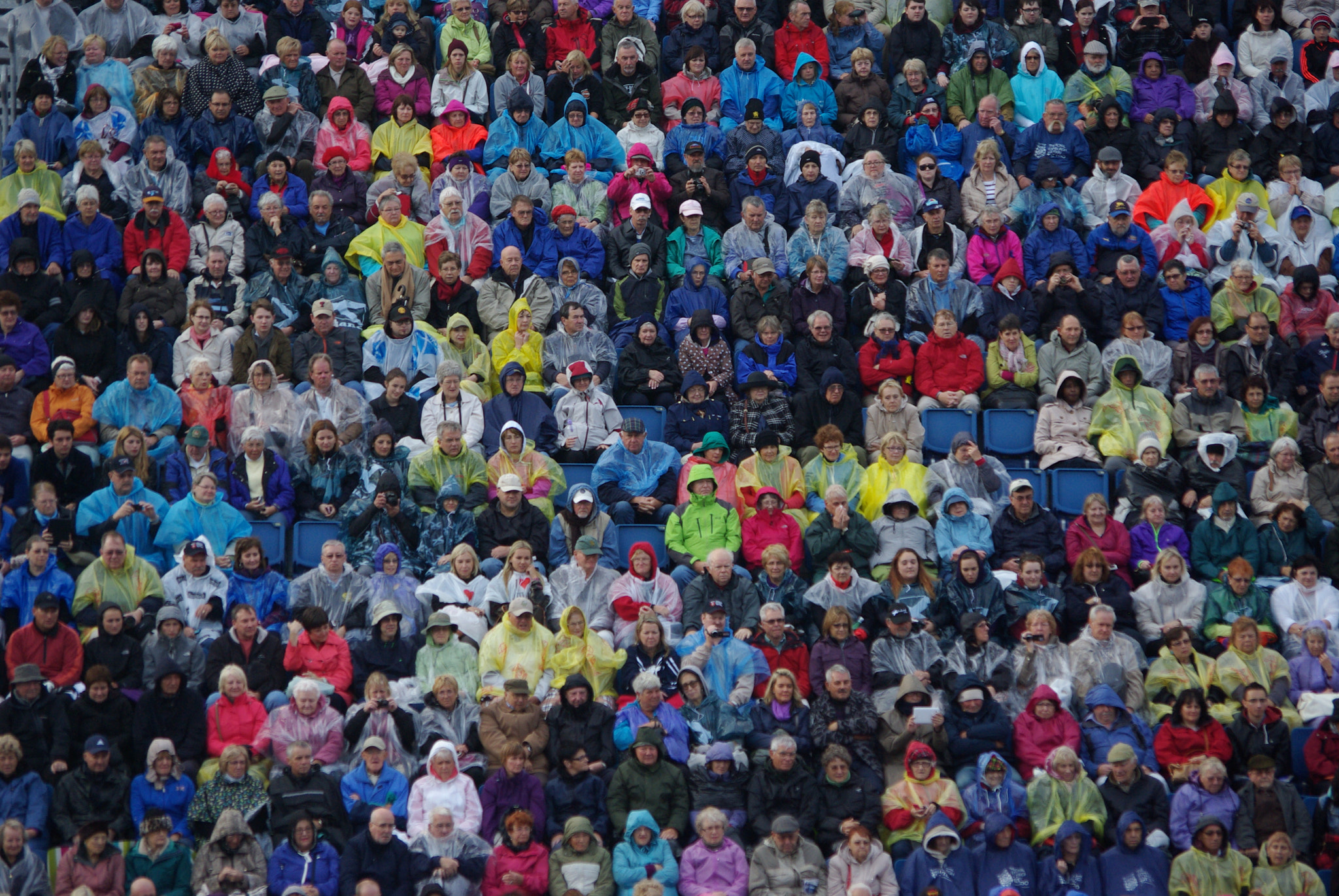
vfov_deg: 7.3
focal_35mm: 188
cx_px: 670
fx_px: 6982
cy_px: 448
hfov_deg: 11.0
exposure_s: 1/125
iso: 400
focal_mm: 125
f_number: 5.6
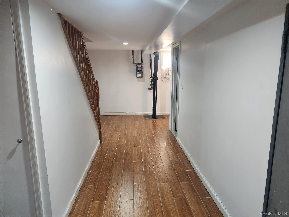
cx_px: 144
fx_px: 192
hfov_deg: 73.9
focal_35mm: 23
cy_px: 108
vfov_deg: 58.9
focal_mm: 6.4
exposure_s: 1/120
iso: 640
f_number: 1.8
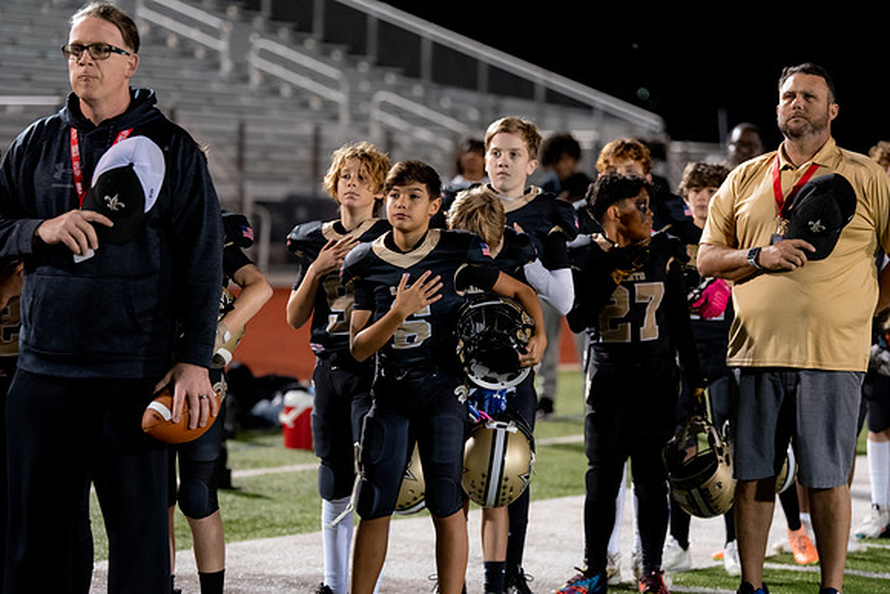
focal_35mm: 117
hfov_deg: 17.5
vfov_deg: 11.7
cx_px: 445
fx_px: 2893
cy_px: 297
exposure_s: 1/320
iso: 3200
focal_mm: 117
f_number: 2.8
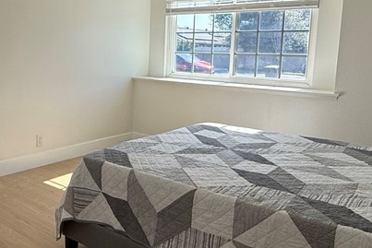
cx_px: 126
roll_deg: -1.8
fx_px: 382
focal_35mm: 37
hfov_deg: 51.0
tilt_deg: -6.8
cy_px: 97
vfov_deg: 35.8
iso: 50
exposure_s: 1/230
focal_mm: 2.22
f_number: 2.2
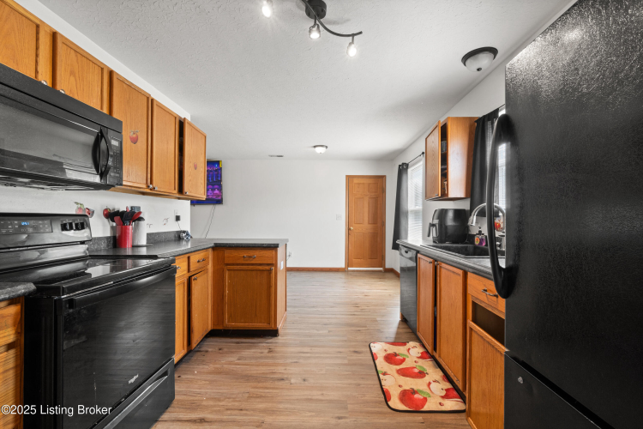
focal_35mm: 15
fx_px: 268
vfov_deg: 77.3
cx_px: 322
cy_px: 214
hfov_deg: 100.4
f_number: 10
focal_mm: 10
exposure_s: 1/2
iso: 400
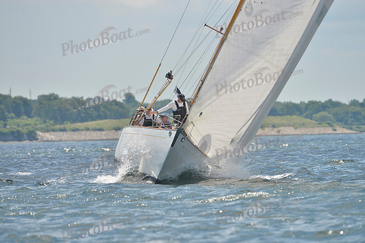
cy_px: 122
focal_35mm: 400
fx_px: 4056
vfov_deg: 3.4
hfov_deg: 5.2
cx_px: 182
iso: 280
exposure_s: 1/1250
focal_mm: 400
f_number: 6.3
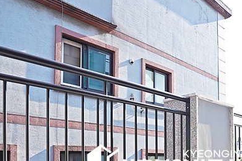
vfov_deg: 34.6
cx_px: 164
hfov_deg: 53.3
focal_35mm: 35
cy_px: 158
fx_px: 235
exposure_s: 1/640
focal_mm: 17
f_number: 5
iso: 250
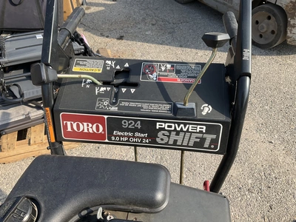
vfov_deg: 48.2
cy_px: 111
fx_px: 248
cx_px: 148
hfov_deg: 61.7
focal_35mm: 29
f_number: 1.8
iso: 25
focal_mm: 3
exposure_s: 1/869
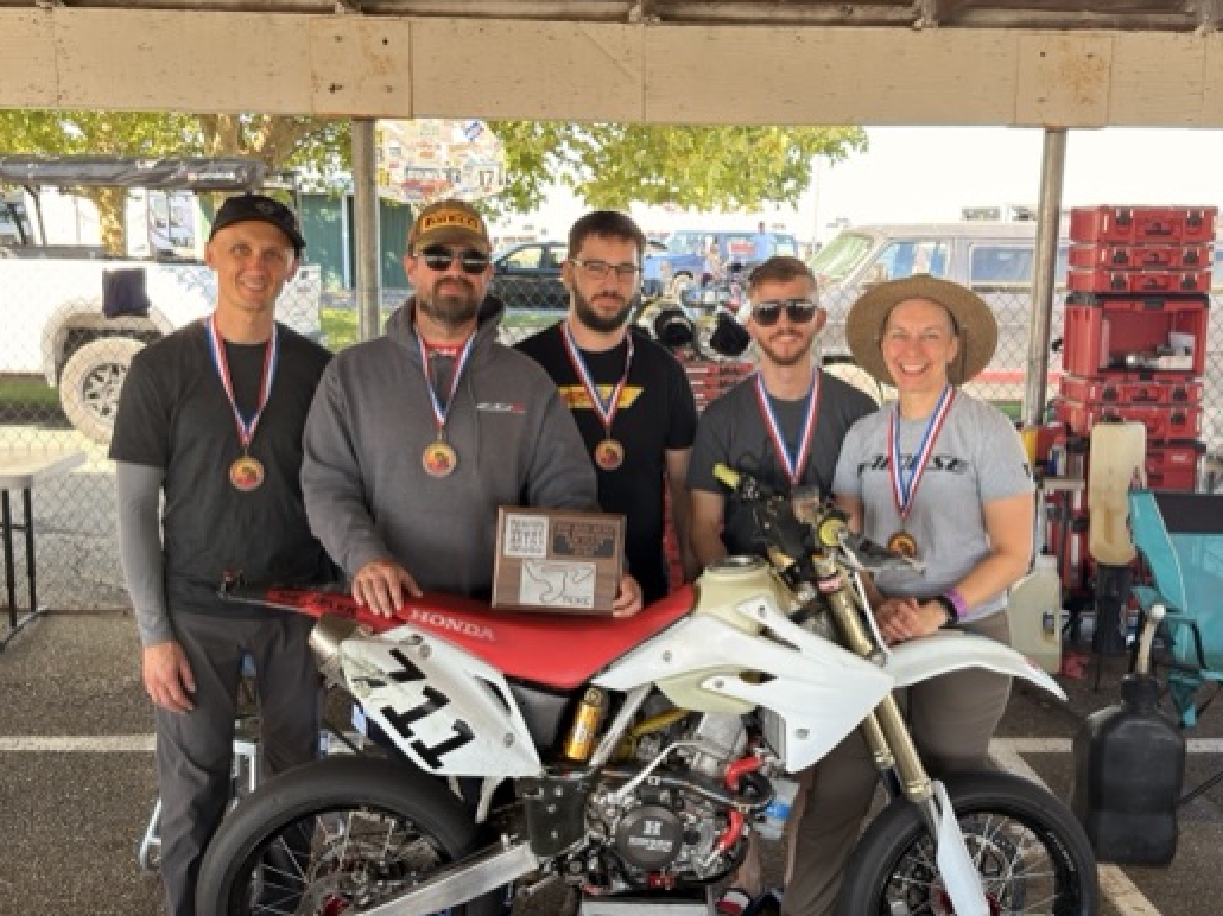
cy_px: 479
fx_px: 1307
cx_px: 632
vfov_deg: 38.6
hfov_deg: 50.1
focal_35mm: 37
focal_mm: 6.76
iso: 80
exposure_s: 1/347
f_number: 1.78
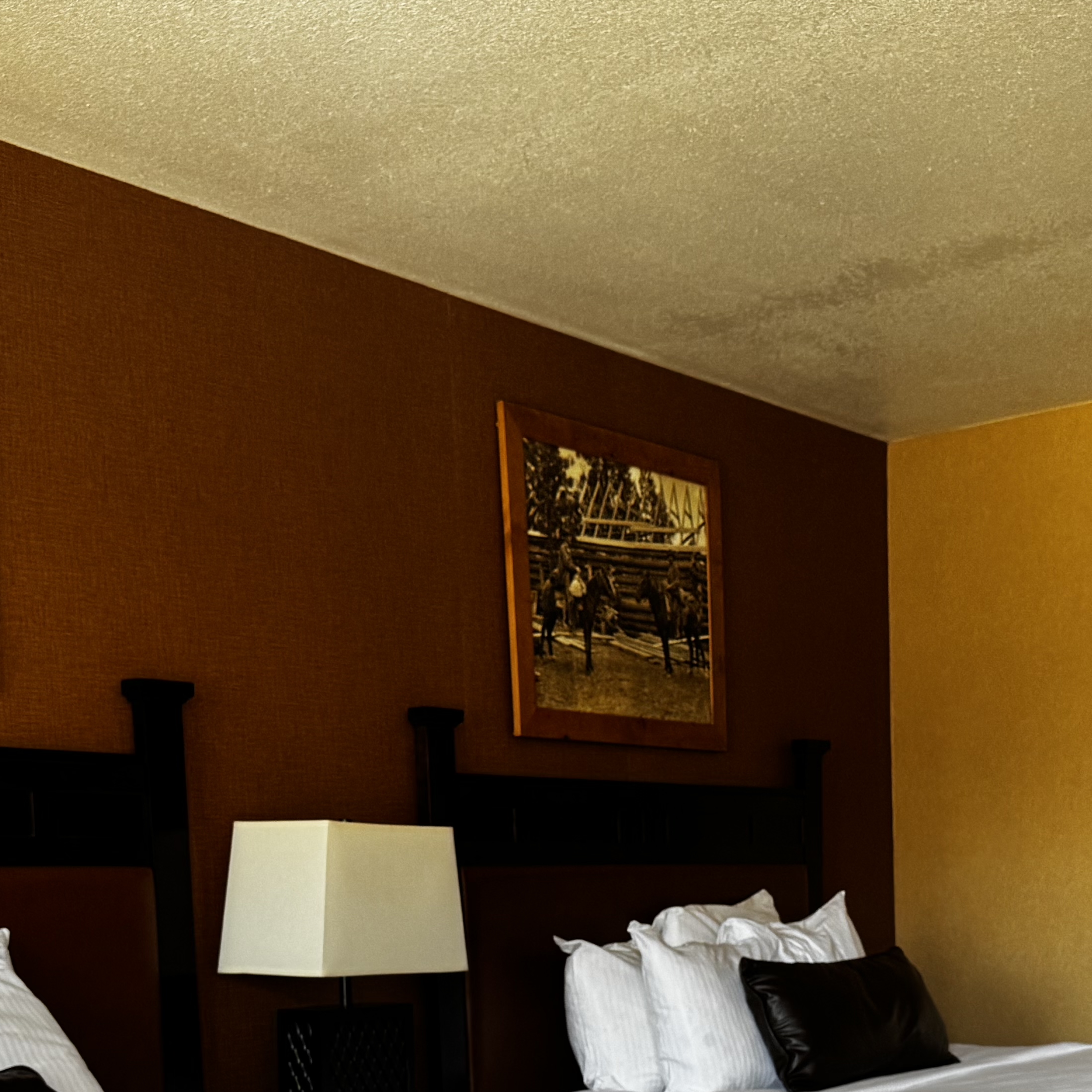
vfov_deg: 29.3
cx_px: 528
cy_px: 1056
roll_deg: +2.6
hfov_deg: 31.1
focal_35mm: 55
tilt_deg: -4.1
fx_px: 1963
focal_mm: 6.76
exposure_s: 1/94
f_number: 1.78
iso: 200
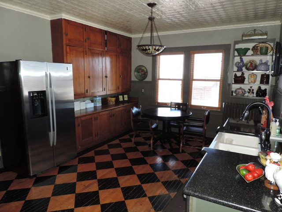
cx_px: 141
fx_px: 196
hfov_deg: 71.6
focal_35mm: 24
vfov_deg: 56.8
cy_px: 106
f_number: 3
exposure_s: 1/80
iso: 140
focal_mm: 4.3
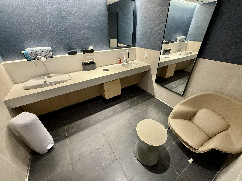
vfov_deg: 85.7
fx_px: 98
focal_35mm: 14
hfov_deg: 102.1
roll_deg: +1.1
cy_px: 90
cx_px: 121
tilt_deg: -32.4
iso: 320
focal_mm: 2.22
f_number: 2.2
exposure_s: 1/75
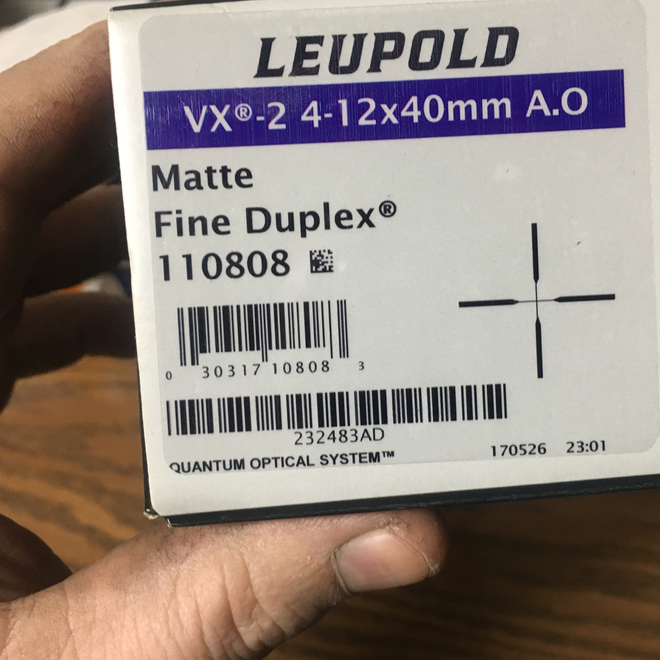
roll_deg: +2.9
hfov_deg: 47.0
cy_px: 326
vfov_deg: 47.2
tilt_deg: -40.1
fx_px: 755
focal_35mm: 35
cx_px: 384
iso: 200
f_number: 2.2
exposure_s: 1/24
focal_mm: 4.15
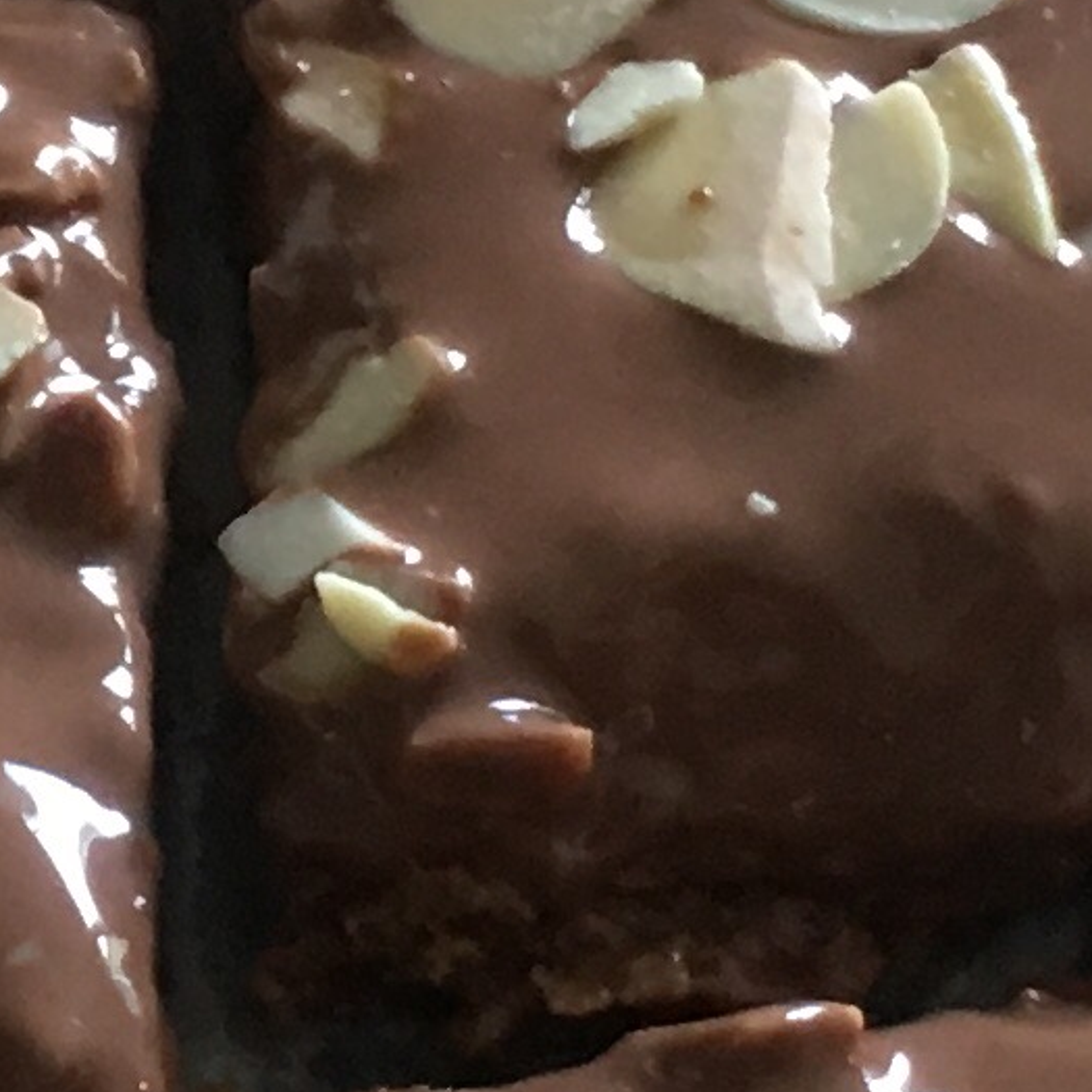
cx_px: -187
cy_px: 354
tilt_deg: -53.4
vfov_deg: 8.9
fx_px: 7031
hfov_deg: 8.8
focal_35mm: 197
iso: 125
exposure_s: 1/33
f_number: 2.2
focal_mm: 4.15
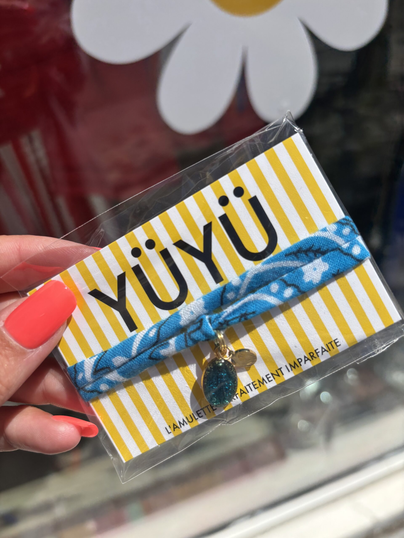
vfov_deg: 67.3
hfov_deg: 53.1
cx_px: 202
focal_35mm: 26
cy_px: 269
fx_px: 405
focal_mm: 5.96
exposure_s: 1/5618
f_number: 1.6
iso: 50
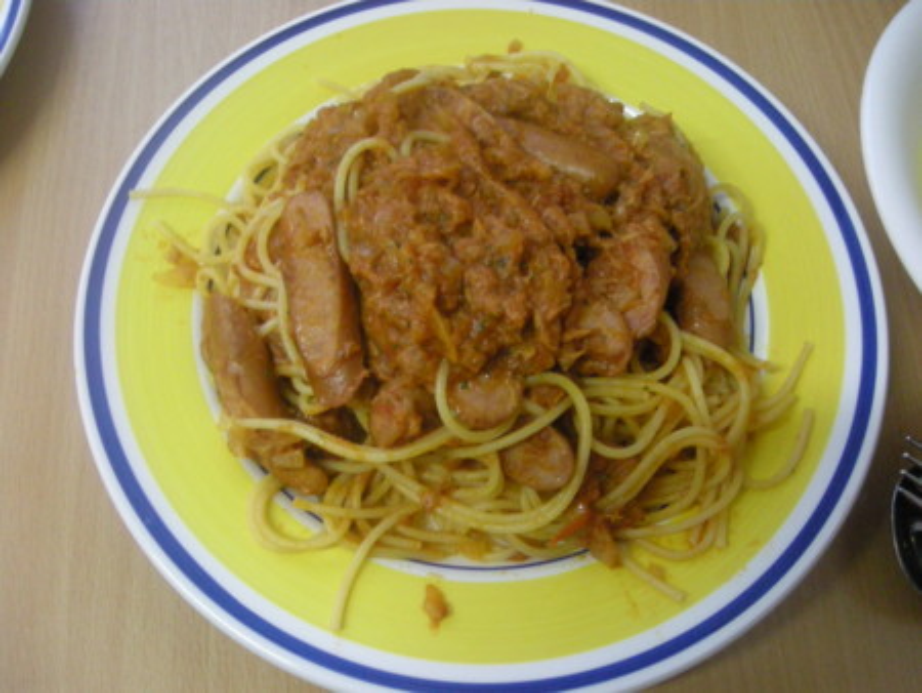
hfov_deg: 52.6
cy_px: 346
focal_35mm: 35
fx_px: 933
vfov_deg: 40.7
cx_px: 461
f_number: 2.8
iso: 400
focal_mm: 5.7
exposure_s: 1/21.5
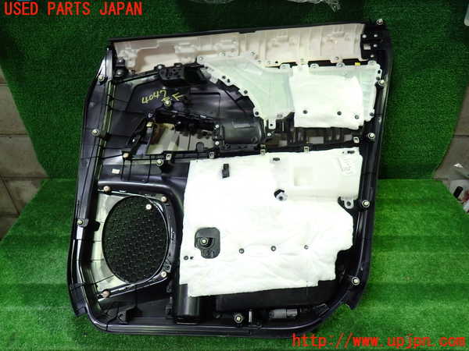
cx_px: 234
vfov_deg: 54.9
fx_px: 339
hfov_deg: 69.4
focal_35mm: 25
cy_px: 176
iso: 200
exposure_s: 1/30
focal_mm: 4.5
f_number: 2
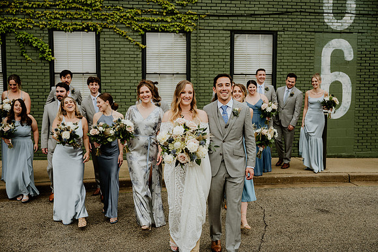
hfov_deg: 53.2
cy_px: 126
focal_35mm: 36
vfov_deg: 36.8
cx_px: 189
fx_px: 378
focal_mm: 36
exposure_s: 1/640
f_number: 2.8
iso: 125
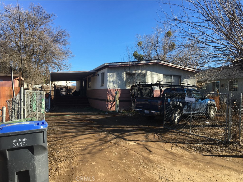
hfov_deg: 61.7
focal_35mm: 29
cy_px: 91
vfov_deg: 48.2
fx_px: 204
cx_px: 122
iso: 25
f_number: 2.2
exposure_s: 1/769
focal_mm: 4.15
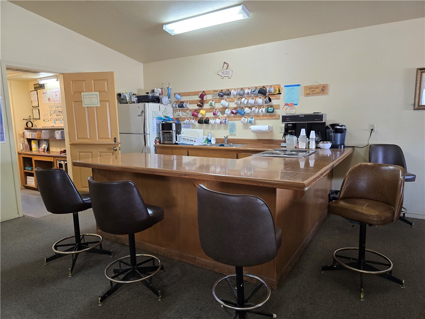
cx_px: 212
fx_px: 282
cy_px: 160
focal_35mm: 23
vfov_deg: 58.9
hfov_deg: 73.9
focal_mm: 6.3
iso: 400
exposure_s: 1/120
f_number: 1.7
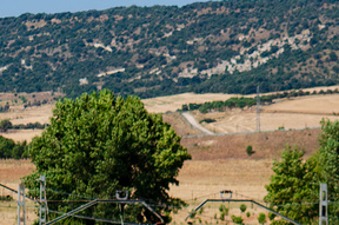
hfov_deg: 4.7
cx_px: 468
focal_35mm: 440
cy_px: 296
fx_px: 4136
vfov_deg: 3.1
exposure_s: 1/800
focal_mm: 44
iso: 200
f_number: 8
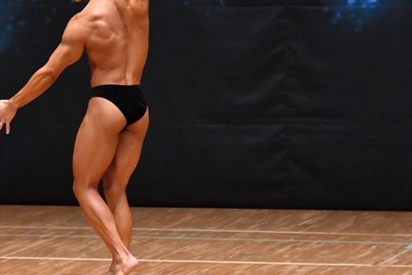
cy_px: 104
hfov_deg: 4.7
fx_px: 5056
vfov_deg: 3.1
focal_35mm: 442
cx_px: 100
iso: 6400
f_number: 5.6
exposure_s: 1/400
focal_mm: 190
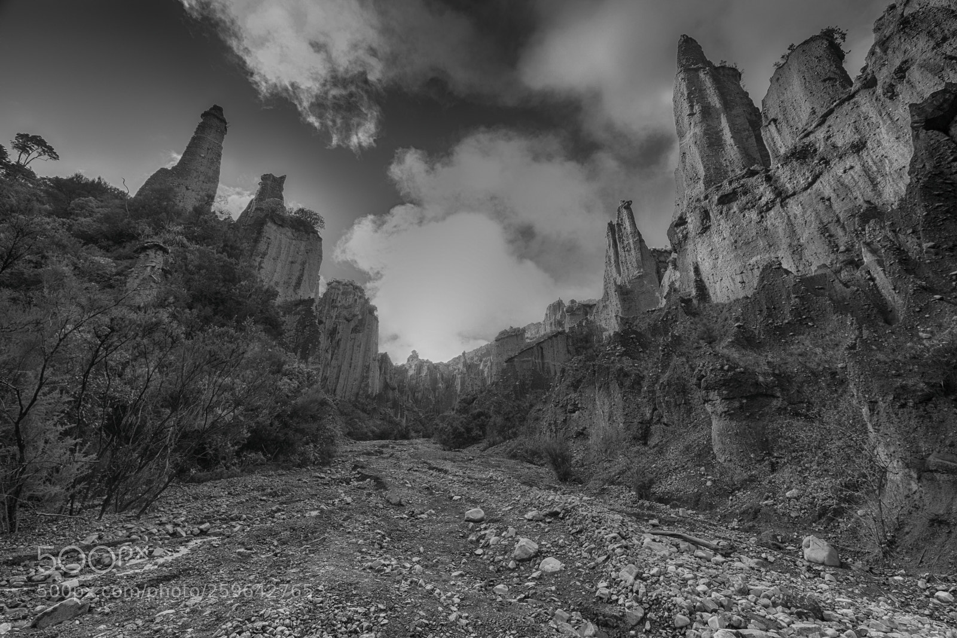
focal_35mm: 15
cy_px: 319
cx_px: 478
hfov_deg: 100.4
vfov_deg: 77.3
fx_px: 399
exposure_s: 1/40
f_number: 7.1
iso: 250
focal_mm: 10
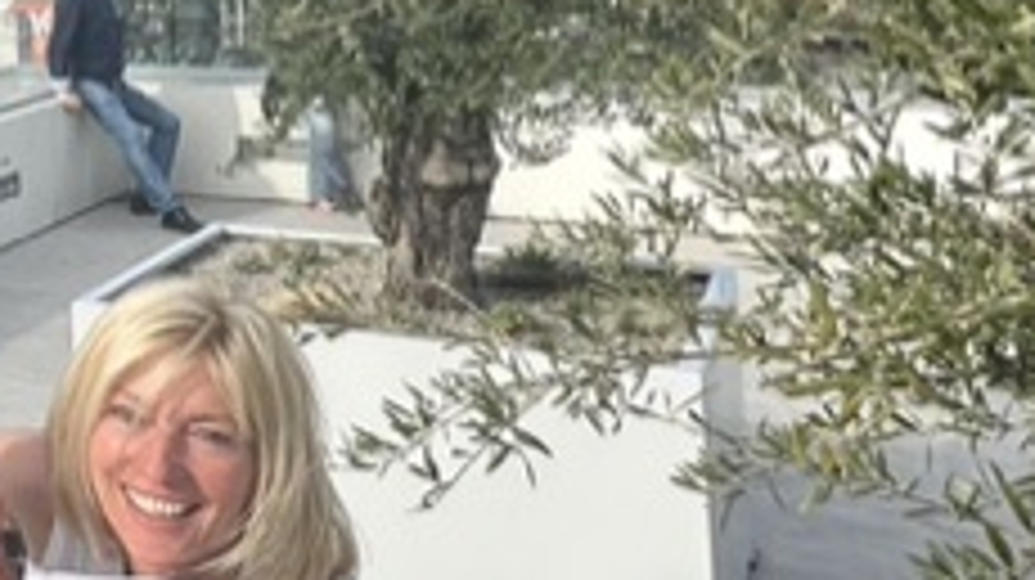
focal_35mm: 68
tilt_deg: +1.4
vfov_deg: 16.7
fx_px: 1865
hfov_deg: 22.9
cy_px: -173
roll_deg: +1.8
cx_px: -652
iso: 50
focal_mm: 2.22
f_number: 2.2
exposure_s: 1/1247
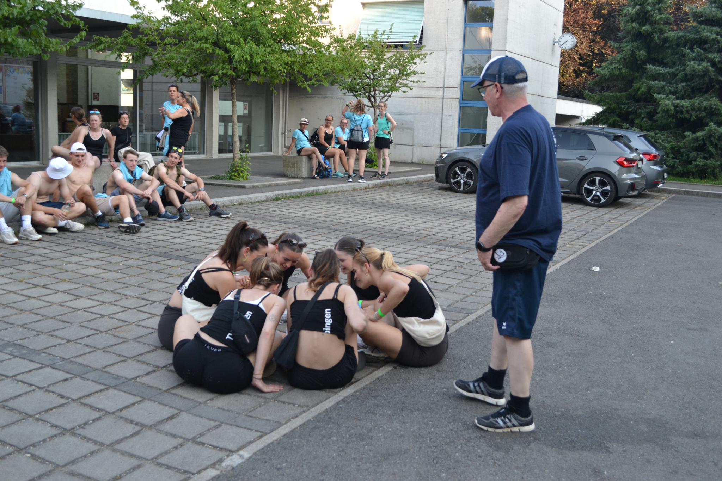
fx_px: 722
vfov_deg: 36.9
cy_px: 240
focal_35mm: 36
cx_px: 361
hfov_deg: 53.1
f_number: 5.6
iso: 280
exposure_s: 1/125
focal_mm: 24
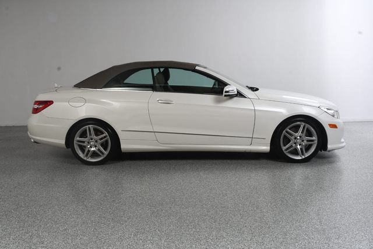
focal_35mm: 33
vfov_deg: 39.9
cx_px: 186
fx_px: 342
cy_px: 124
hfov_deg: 57.2
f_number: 11
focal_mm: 22
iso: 100
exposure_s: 1/160
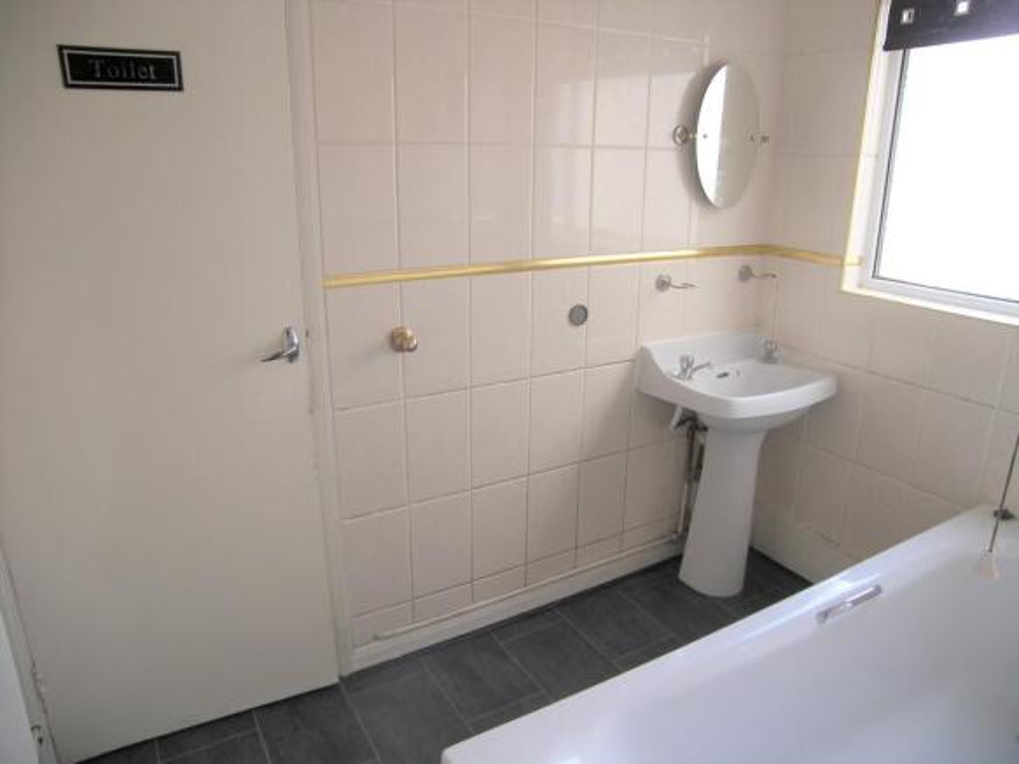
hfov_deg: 67.3
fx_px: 765
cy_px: 382
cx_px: 510
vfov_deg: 53.0
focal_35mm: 26
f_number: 2.8
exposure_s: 1/30
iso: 64
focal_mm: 5.4
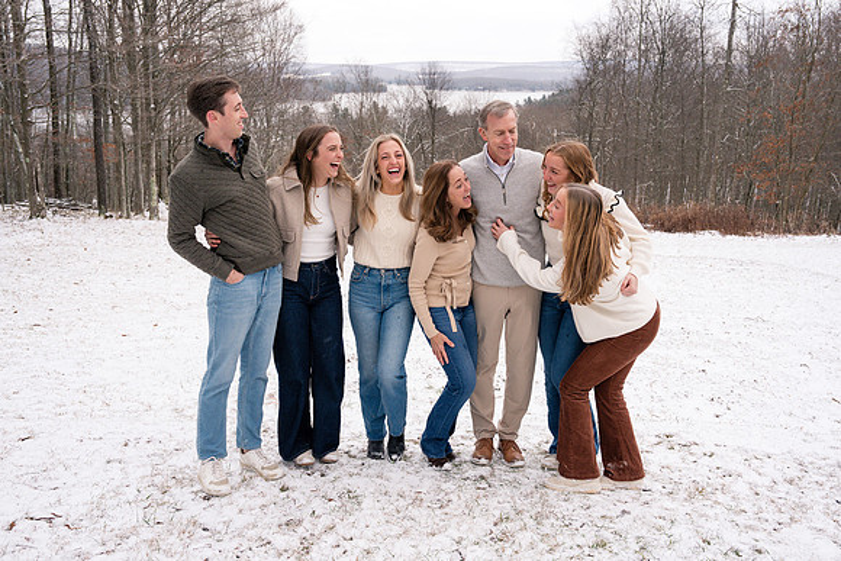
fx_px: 794
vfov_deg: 38.9
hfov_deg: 55.8
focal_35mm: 34
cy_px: 280
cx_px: 420
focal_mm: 34
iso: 400
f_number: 6.3
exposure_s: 1/250
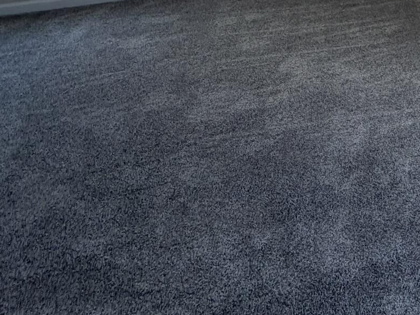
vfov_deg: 30.5
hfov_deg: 39.1
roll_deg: +1.4
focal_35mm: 37
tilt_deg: -10.8
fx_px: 449
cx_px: 483
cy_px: -95
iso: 64
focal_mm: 2.22
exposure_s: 1/152
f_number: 2.2
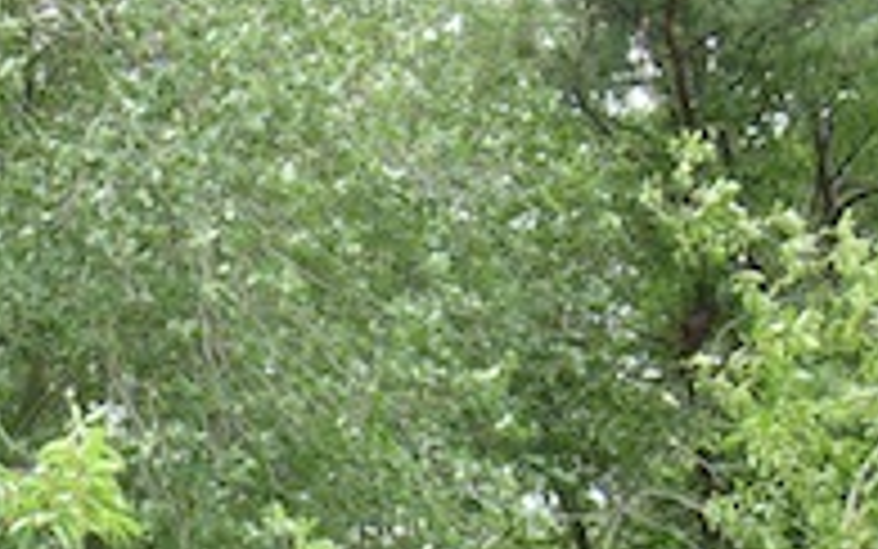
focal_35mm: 124
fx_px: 2968
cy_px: 828
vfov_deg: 10.2
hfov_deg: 16.5
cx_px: 32
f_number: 3.3
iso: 100
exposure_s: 1/100
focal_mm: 6.3
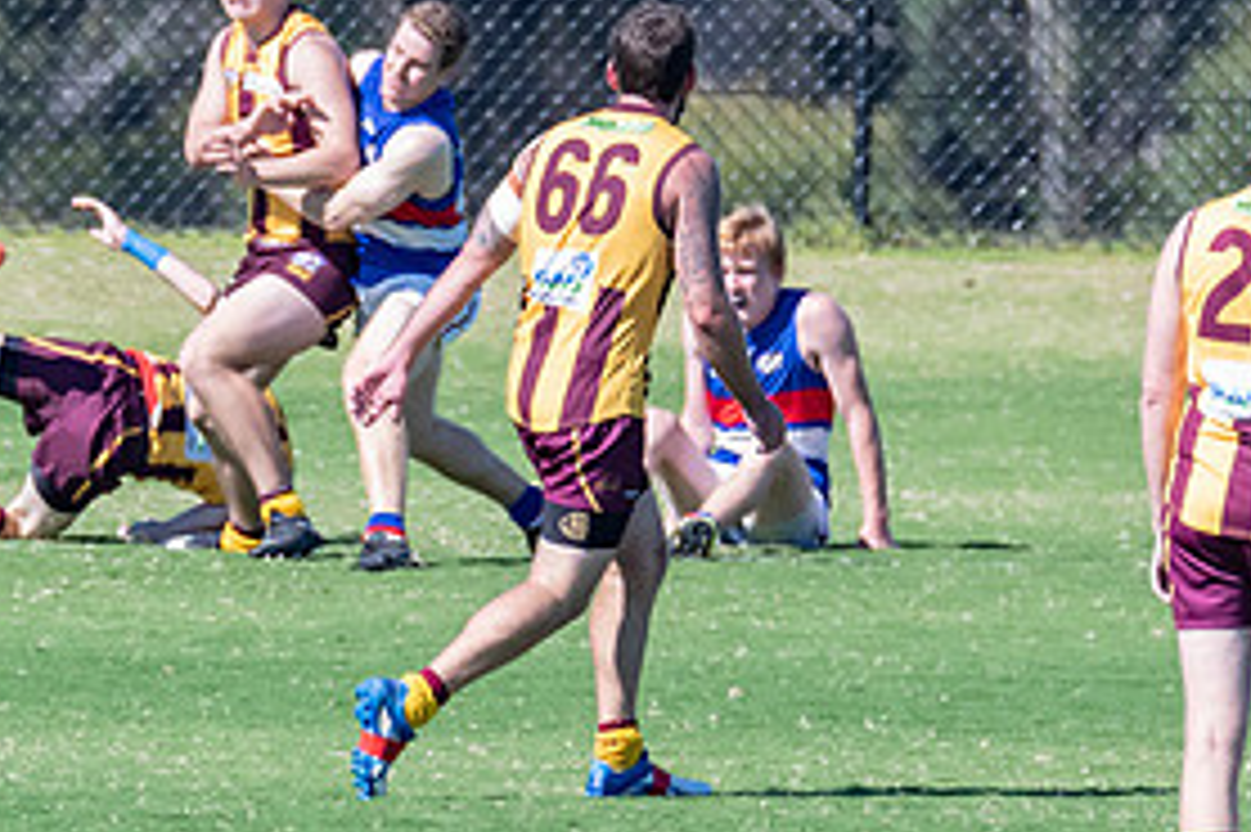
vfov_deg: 0.8
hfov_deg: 1.2
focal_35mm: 1746
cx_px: 558
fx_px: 60635
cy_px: 380
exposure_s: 1/2000
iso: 1000
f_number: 8
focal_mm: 450
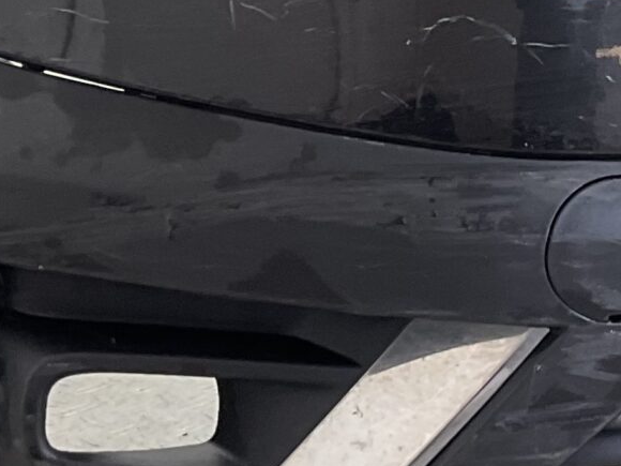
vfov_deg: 11.4
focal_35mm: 128
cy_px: -44
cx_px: 844
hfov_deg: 14.6
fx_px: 2296
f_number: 1.8
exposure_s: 1/100
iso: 20
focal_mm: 3
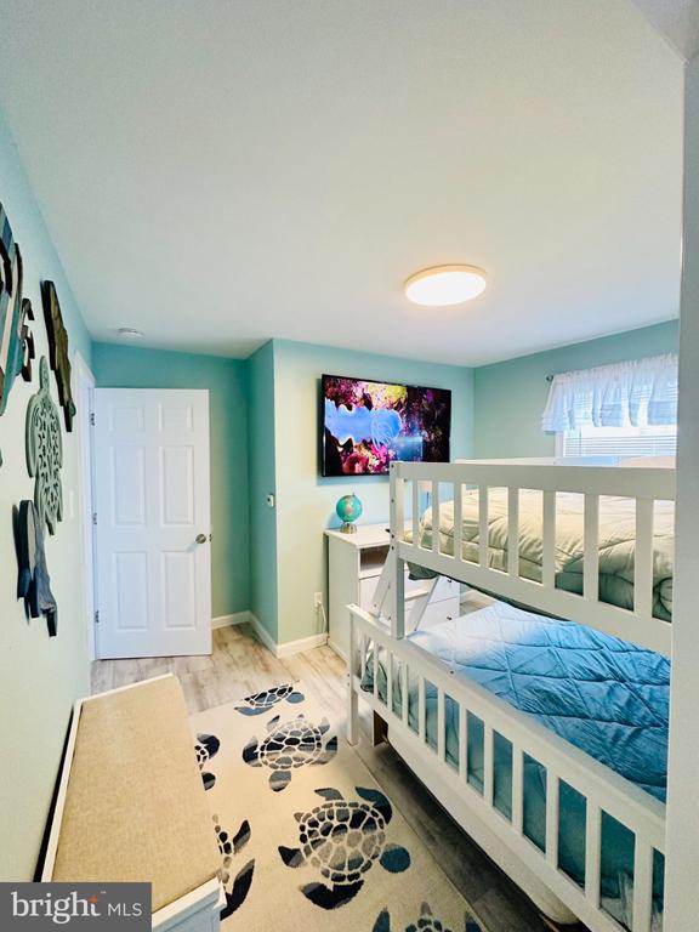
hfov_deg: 85.7
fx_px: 377
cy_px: 466
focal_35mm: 14
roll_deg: +0.1
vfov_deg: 102.1
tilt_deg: -0.8
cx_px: 350
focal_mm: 2.22
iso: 250
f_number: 2.2
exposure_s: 1/120
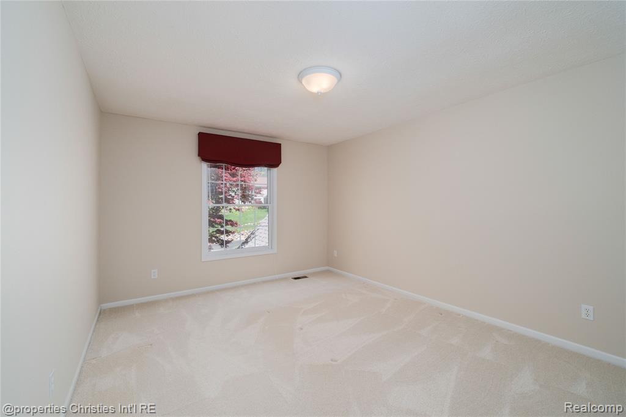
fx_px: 261
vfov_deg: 77.3
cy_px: 208
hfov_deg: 100.4
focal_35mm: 15
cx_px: 313
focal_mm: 10
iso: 640
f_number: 6.4
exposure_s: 1/250
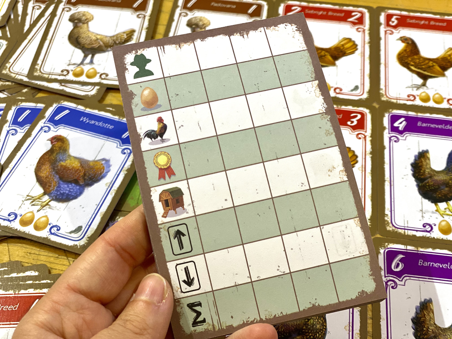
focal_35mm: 52
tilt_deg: -50.4
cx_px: 226
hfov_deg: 36.8
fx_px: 679
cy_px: 170
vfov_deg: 28.0
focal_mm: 6
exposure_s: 1/50
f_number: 2
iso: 125
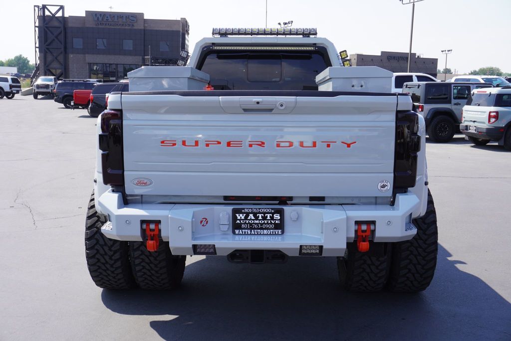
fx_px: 554
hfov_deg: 49.5
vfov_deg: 34.3
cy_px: 170
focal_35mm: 39
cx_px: 256
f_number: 9
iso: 100
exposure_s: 1/125
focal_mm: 26
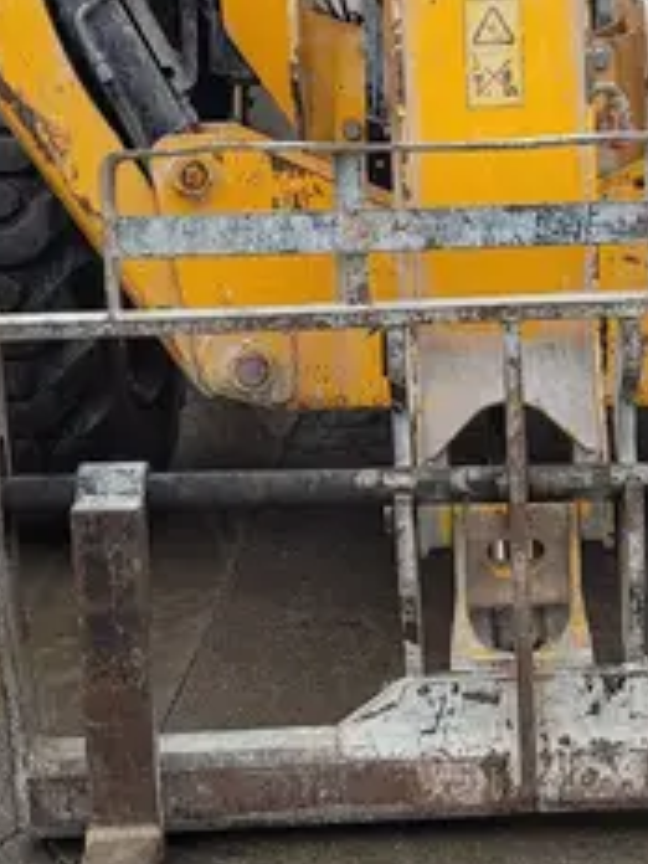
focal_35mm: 82
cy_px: 315
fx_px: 2047
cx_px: 521
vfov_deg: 23.8
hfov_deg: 17.8
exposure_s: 1/120
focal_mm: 5.4
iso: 64
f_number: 1.8
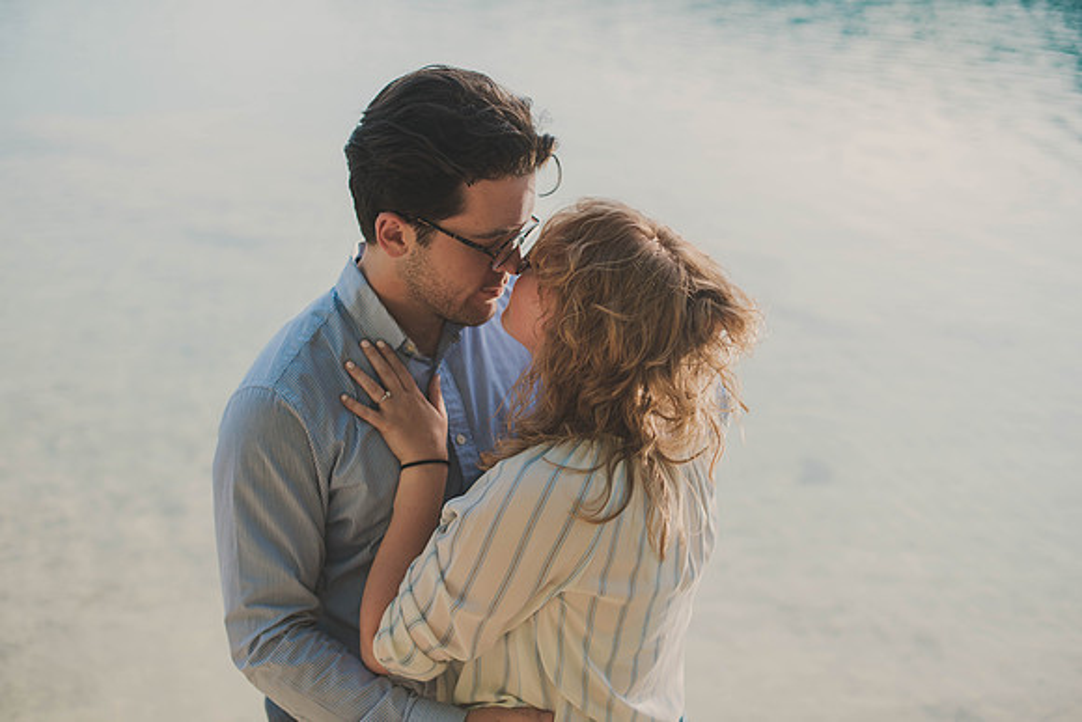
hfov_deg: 39.6
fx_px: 1503
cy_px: 361
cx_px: 541
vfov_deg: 27.0
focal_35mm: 50
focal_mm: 50
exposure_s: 1/1000
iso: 100
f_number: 2.8
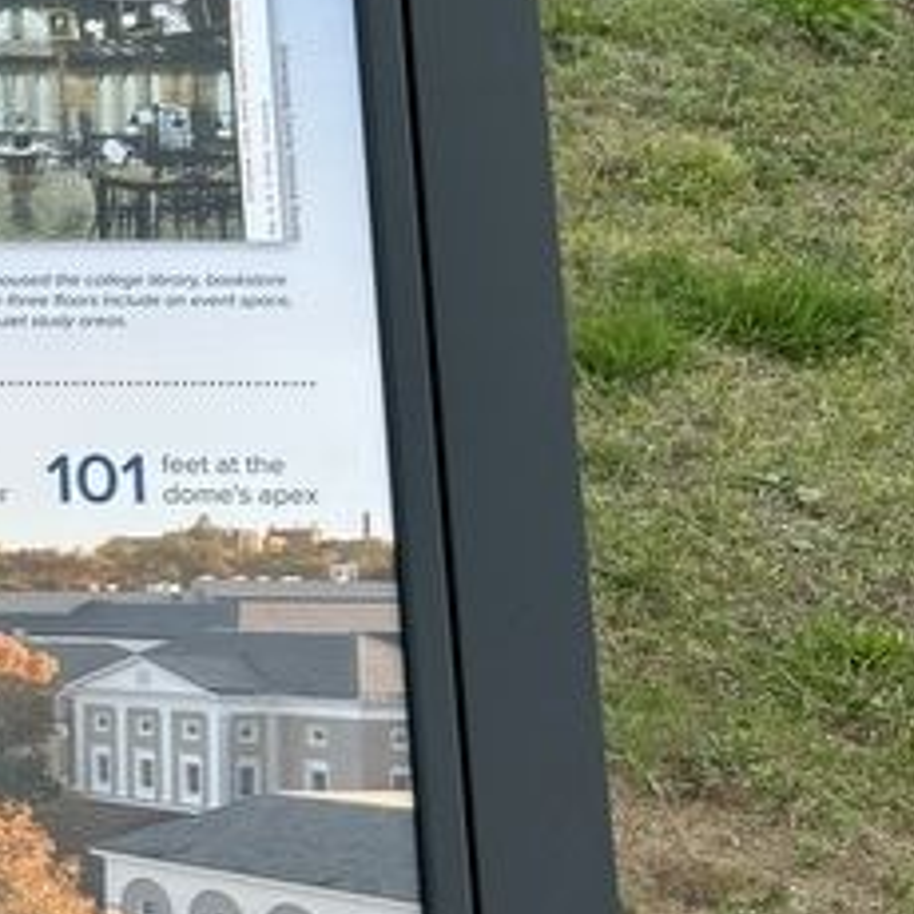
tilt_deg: -32.6
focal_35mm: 80
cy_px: 684
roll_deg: +1.8
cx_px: -668
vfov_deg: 21.5
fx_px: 2390
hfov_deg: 17.9
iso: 40
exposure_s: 1/216
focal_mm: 5.7
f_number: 1.5
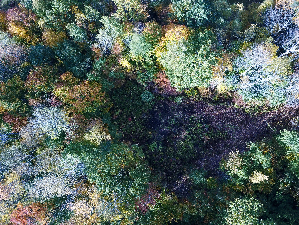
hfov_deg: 67.3
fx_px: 225
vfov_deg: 53.1
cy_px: 112
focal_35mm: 26
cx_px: 150
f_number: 2.2
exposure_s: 1/350
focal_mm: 4.73
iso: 100
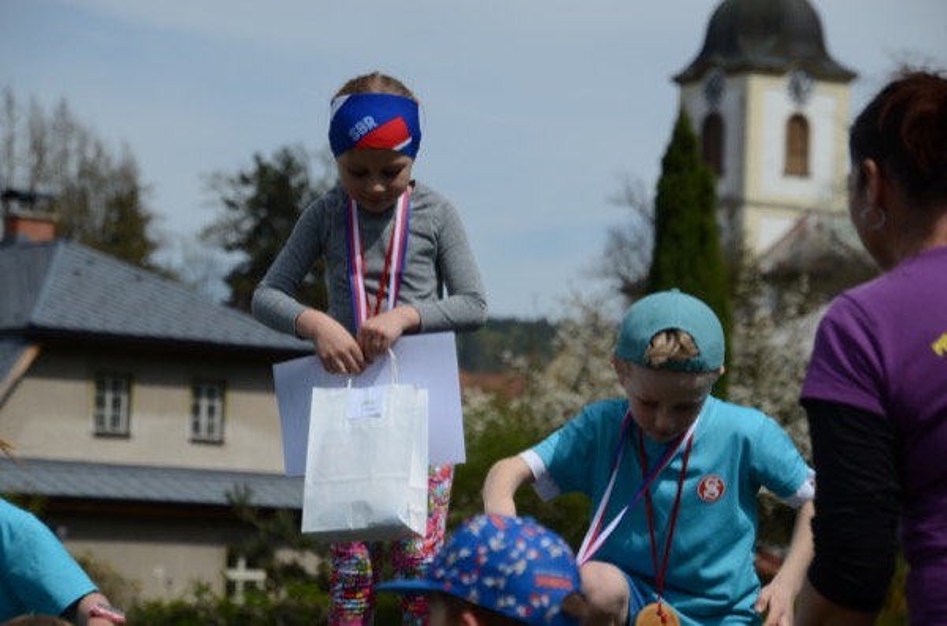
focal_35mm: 150
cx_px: 474
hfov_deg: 13.7
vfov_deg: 9.1
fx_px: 3936
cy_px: 313
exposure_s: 1/320
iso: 100
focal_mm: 100
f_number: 5.3
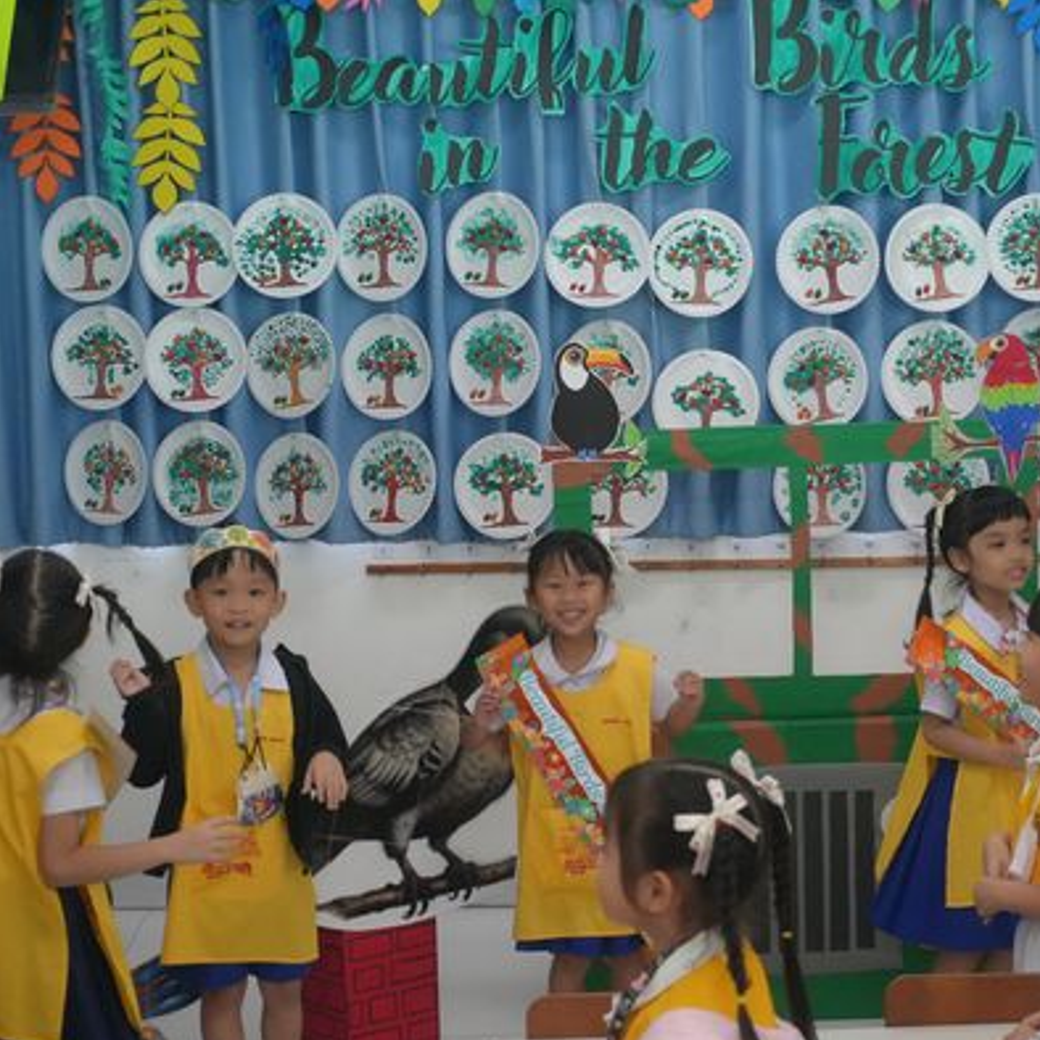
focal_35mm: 97
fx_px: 3297
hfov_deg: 17.9
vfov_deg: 17.9
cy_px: 525
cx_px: 660
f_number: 5.6
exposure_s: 1/160
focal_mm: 50
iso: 3200
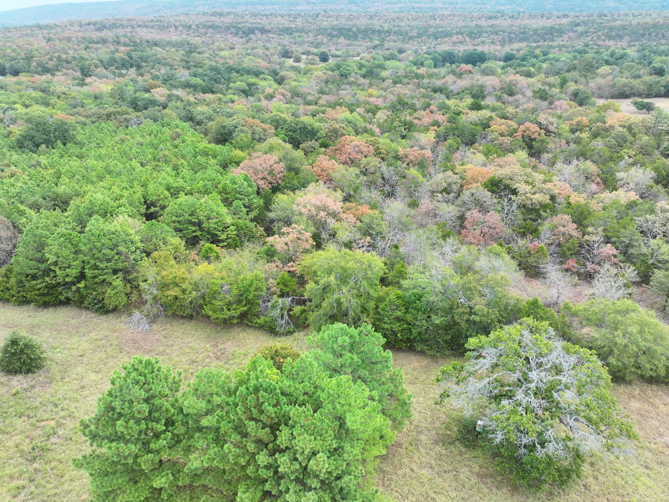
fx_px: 464
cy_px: 251
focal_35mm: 24
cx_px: 334
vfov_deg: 56.8
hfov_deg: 71.6
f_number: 2.8
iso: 390
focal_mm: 12.29
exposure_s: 1/800
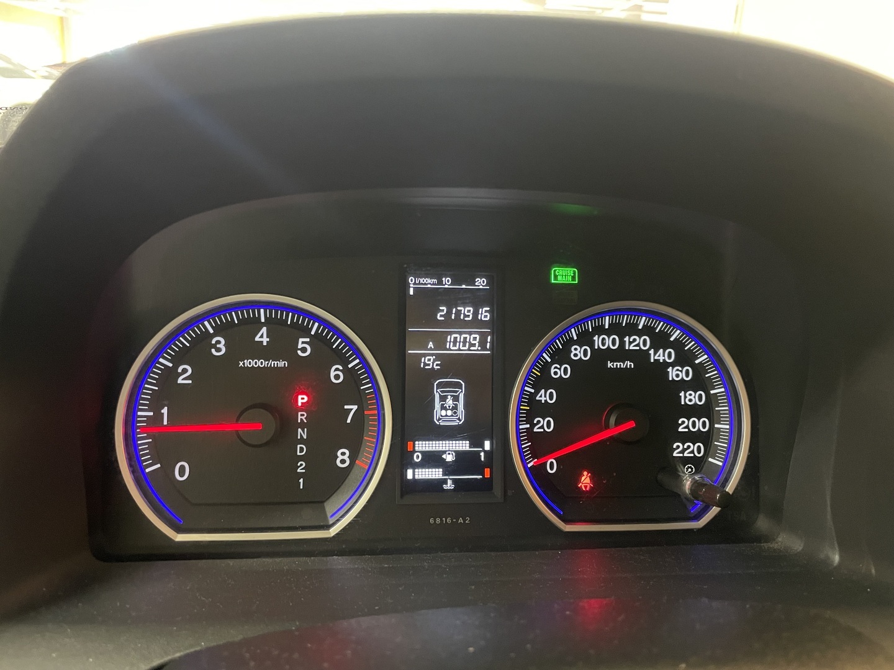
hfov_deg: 67.3
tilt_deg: -17.0
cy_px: 335
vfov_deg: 53.1
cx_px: 447
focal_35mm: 26
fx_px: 671
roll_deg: -3.0
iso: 640
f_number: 1.6
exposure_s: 1/25
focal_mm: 4.2
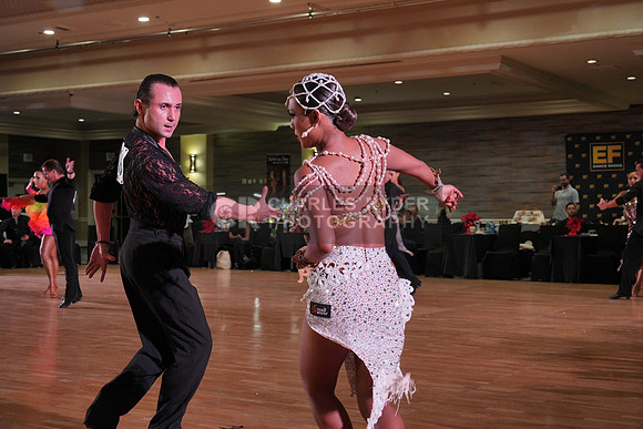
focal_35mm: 53
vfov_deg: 25.5
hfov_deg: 37.5
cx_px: 322
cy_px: 214
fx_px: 947
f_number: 5.6
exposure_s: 1/400
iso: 2500
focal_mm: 53
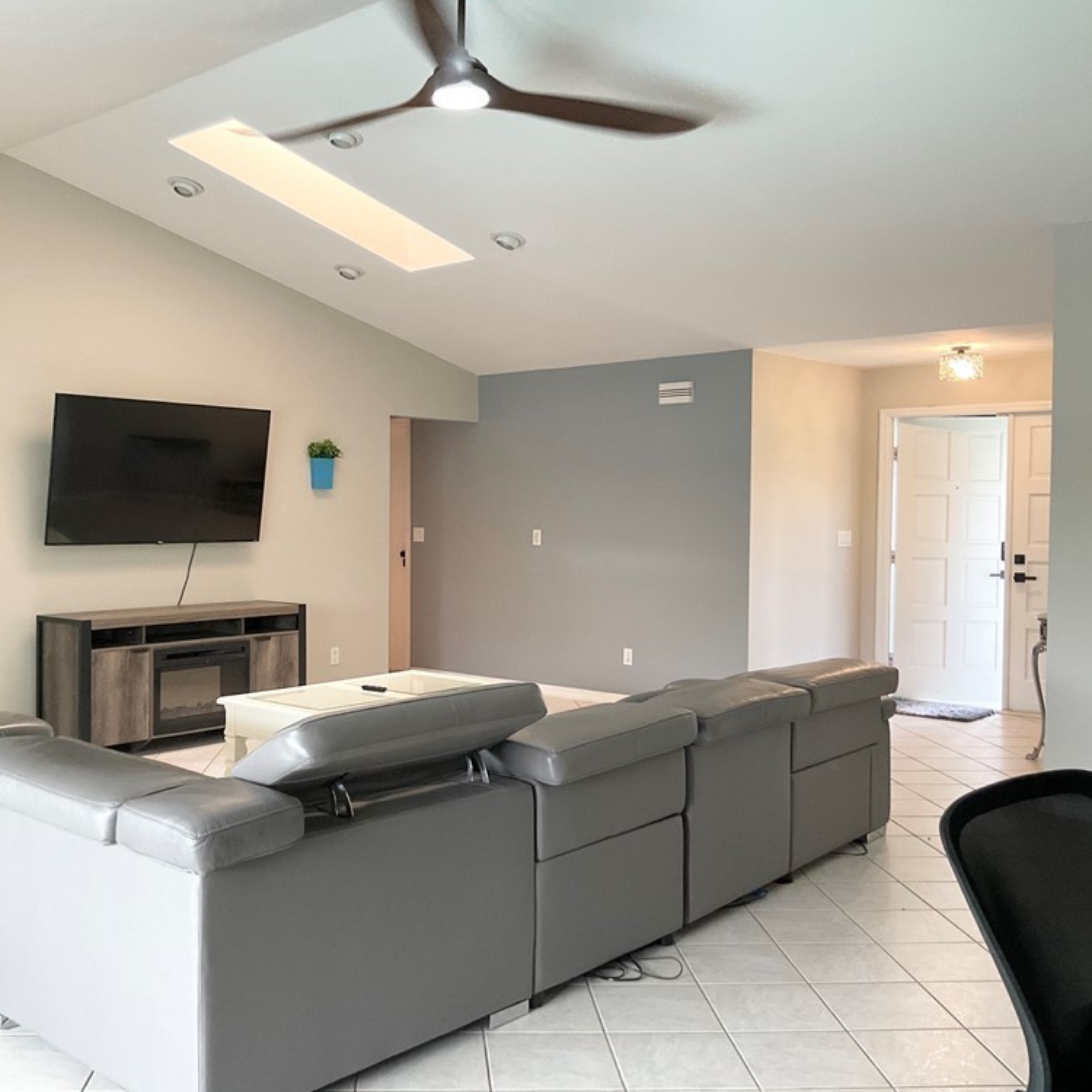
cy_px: 550
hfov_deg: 47.0
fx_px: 1249
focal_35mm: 35
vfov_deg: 47.2
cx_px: 453
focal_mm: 3
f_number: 1.8
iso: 125
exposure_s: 1/42
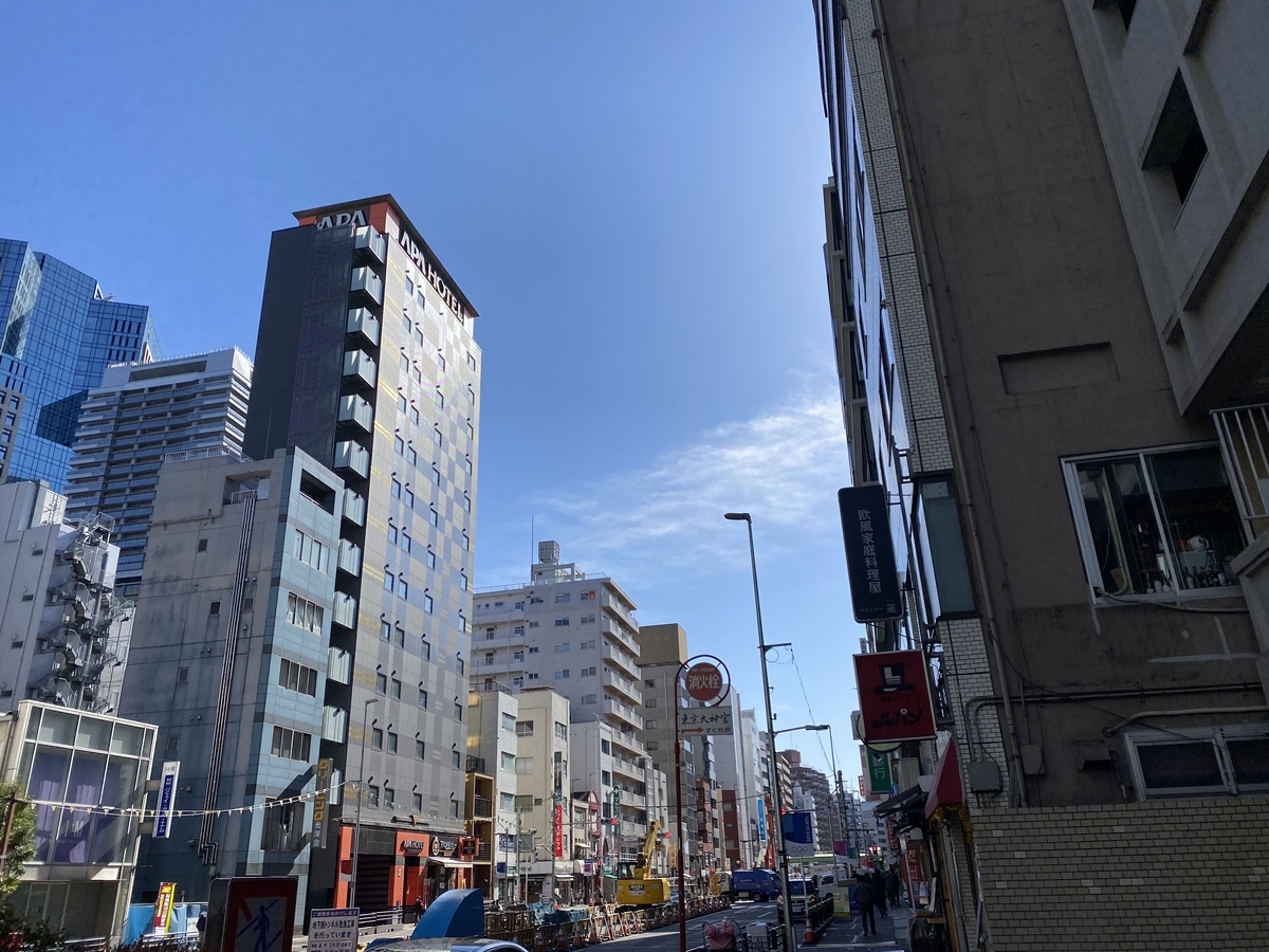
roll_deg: +1.4
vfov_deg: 53.1
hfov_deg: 67.3
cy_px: 476
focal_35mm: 26
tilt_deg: +22.8
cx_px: 634
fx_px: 953
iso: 32
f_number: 1.8
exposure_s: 1/3984
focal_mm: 4.25
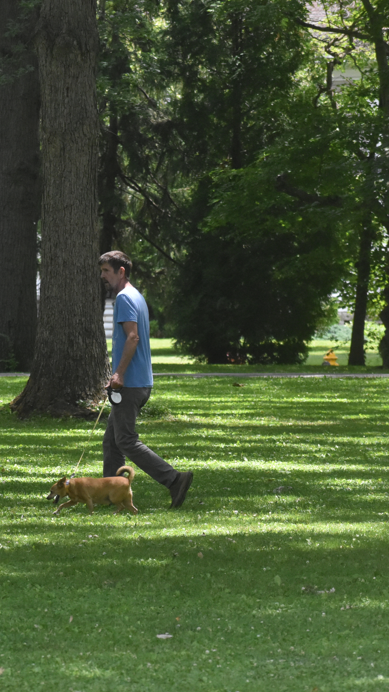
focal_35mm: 319
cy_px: 346
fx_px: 5845
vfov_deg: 6.8
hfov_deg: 3.8
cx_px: 105
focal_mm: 135
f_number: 6.3
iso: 2500
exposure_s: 1/2500
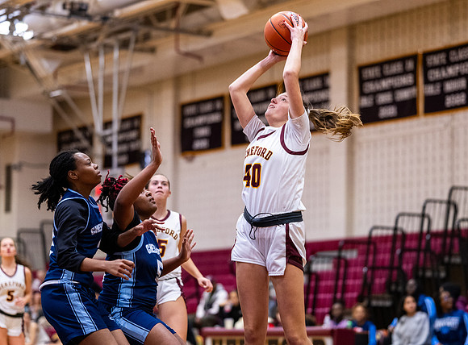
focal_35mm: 118
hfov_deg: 16.7
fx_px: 1592
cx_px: 254
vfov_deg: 12.4
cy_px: 188
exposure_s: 1/1250
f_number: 1.8
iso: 2500
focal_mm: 85
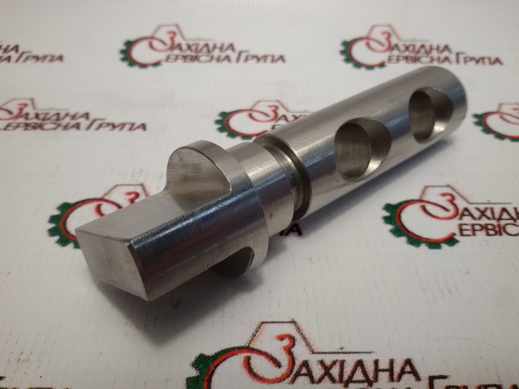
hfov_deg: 58.4
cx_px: 260
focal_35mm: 31
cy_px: 194
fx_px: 465
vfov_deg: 45.4
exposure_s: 1/100
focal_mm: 2.93
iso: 64
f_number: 2.4
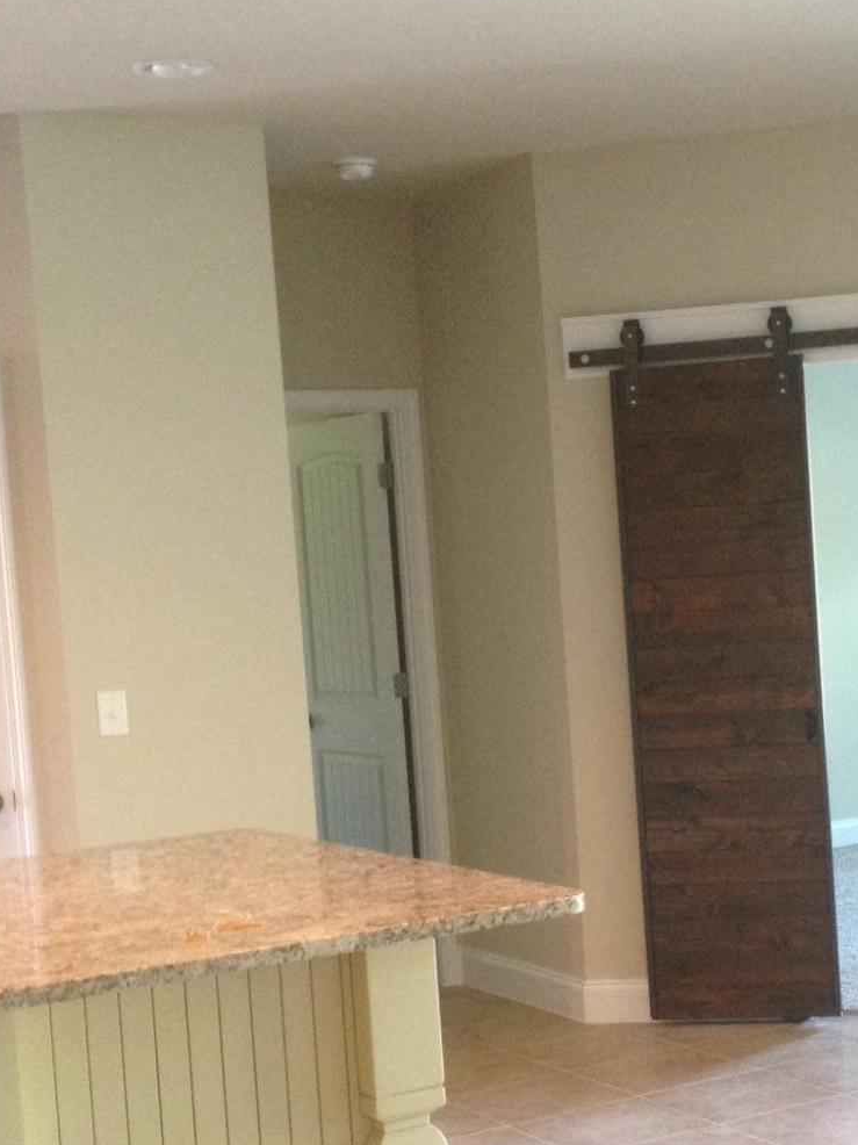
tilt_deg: -3.7
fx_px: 2347
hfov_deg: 20.5
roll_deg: +4.5
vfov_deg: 27.3
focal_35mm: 71
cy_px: 700
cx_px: 691
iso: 200
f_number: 2.4
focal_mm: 4.28
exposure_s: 1/20
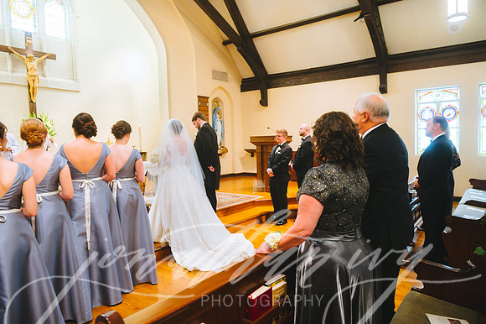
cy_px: 162
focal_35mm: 24
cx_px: 243
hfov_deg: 73.8
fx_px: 324
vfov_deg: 53.1
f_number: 2.8
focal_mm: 24
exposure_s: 1/200
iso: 2500
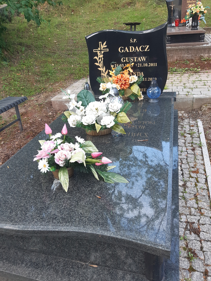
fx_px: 227
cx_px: 101
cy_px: 139
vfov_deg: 63.4
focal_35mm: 28
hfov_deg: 49.7
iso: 40
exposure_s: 1/121
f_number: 1.7
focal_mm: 3.92
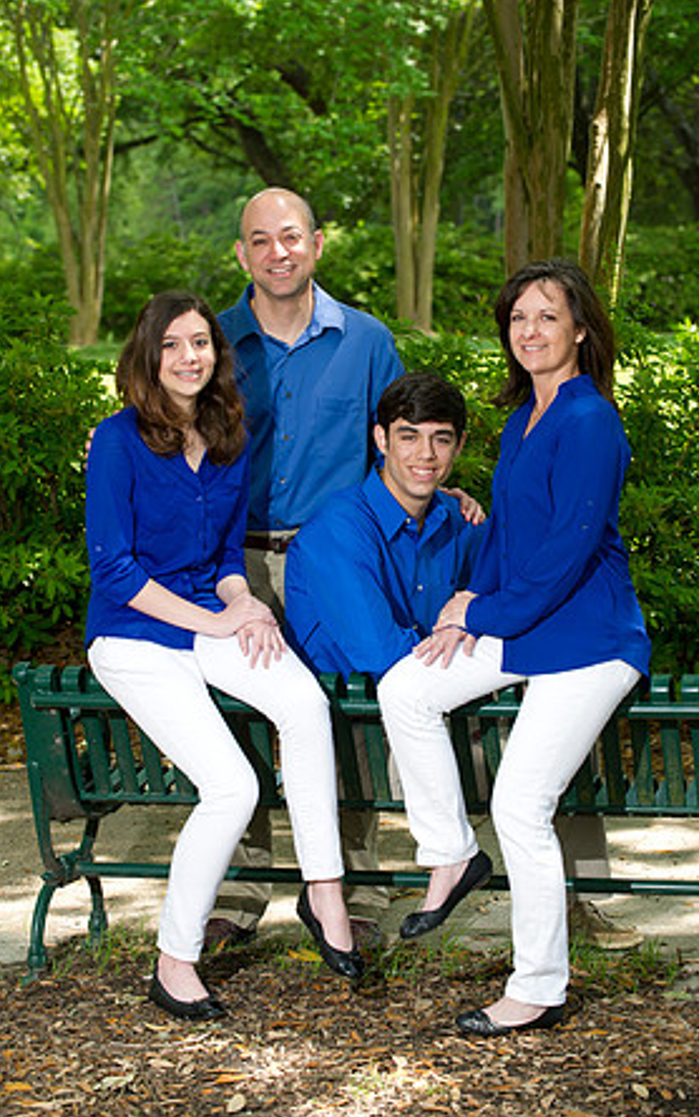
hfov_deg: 13.4
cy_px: 561
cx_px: 348
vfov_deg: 21.2
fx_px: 2983
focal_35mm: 98
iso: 320
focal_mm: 95
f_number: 4.5
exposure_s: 1/200
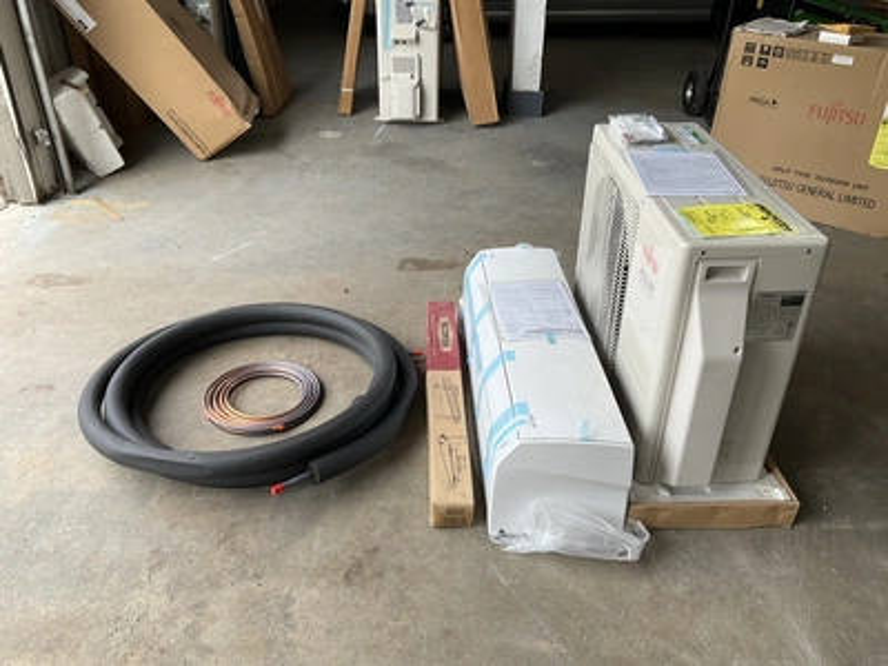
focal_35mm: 29
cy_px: 333
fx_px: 744
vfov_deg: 48.2
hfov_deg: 61.7
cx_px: 444
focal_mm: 3
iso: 20
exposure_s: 1/183
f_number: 1.8
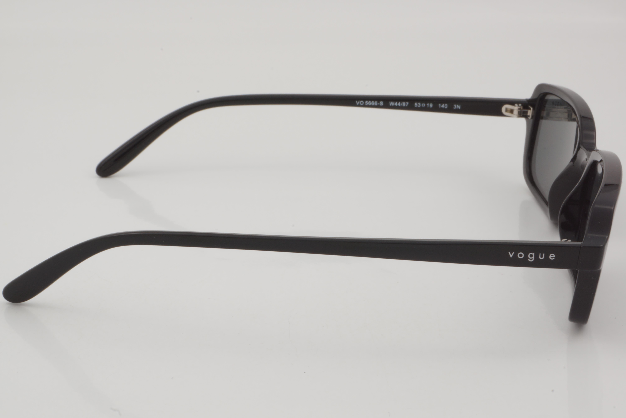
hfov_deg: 27.0
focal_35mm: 75
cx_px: 313
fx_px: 1304
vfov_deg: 18.2
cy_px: 209
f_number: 32
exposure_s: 1/3
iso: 100
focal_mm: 50
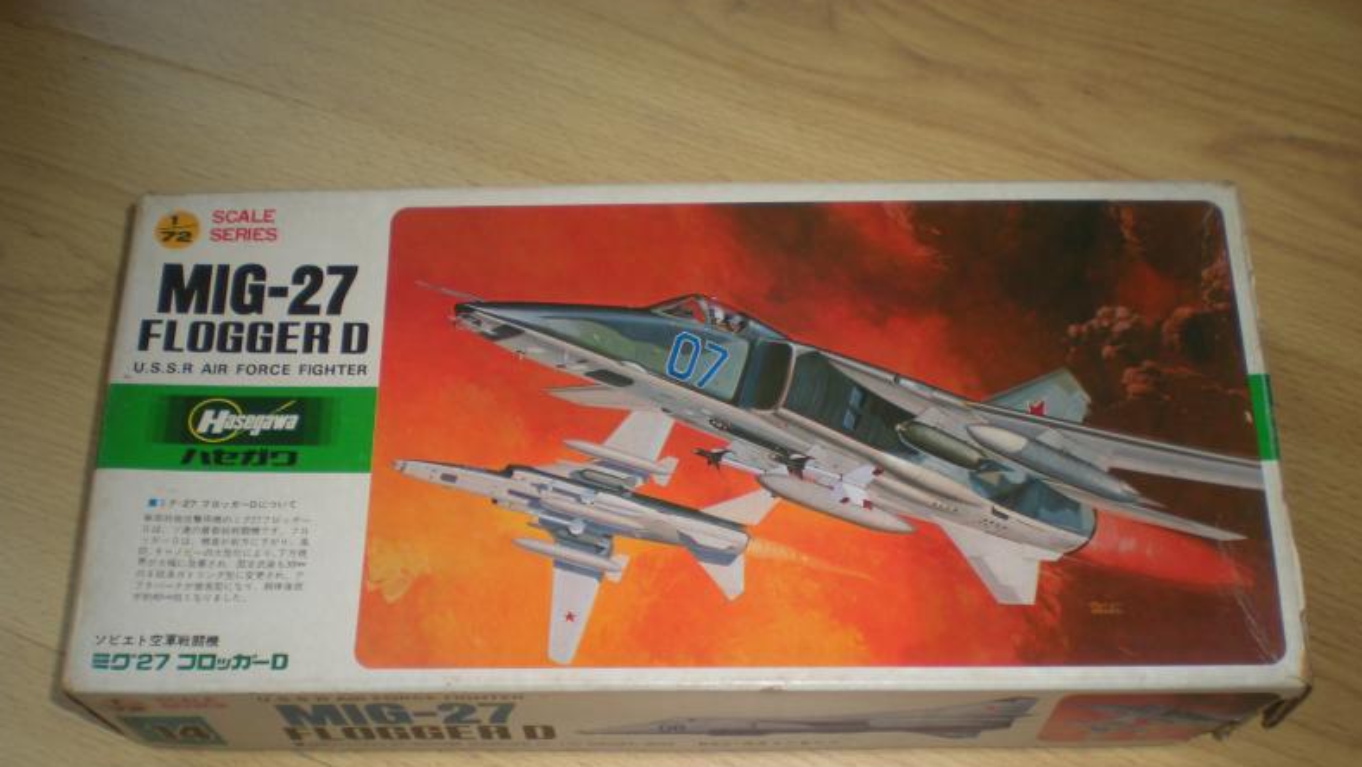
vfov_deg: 28.2
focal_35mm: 42
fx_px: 1517
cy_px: 504
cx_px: 677
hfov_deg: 48.4
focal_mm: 6.3
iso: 64
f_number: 3.1
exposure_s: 1/30
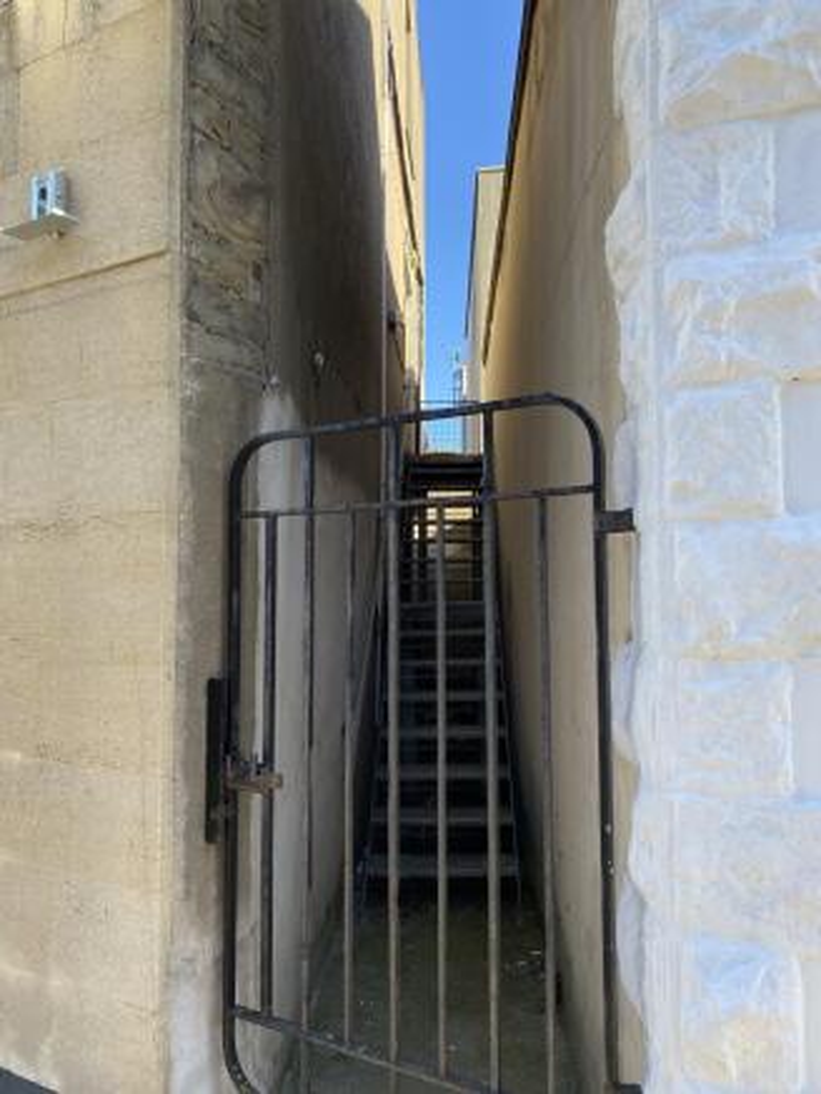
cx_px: 410
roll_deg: -0.5
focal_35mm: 26
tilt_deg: +2.1
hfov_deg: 53.1
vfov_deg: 67.3
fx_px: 822
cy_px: 547
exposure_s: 1/467
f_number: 1.8
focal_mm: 4.25
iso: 32
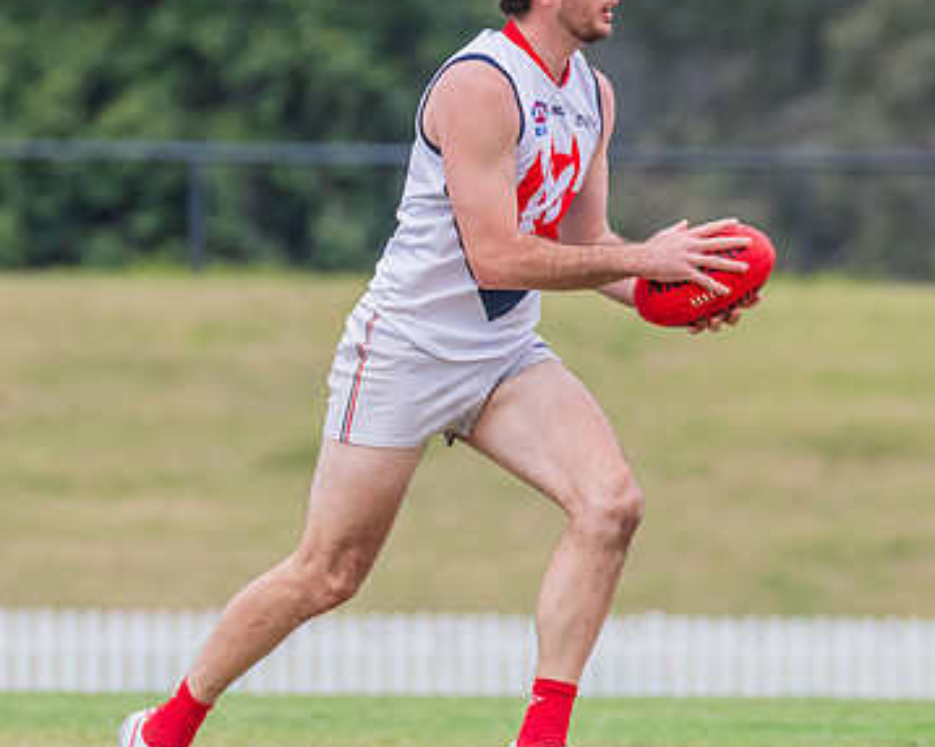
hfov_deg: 1.9
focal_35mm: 1043
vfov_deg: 1.5
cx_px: 499
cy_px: 431
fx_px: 28847
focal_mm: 420
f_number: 7.1
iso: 800
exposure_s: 1/1250
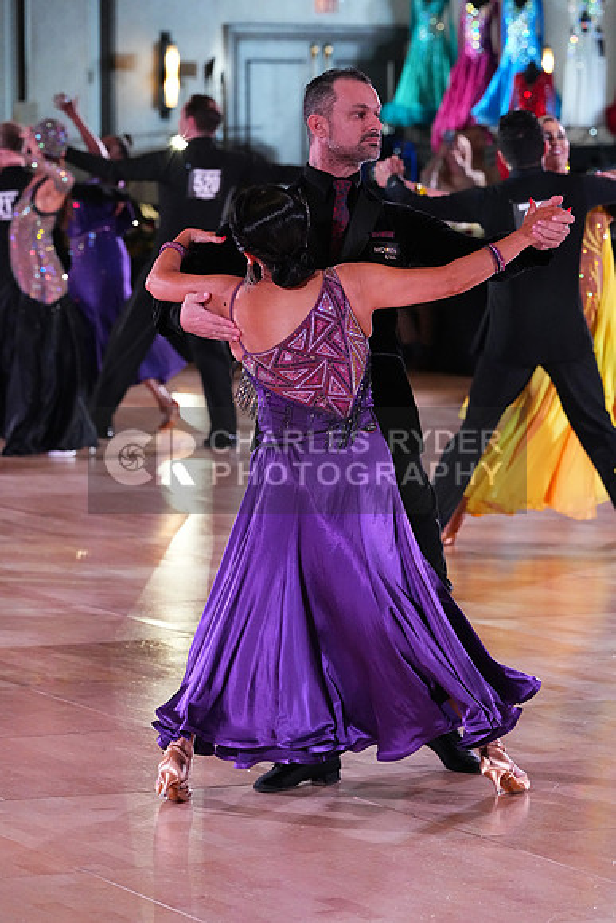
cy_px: 462
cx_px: 308
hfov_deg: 8.7
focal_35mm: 158
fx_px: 4053
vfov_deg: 13.0
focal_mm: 158
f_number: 6.3
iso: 8000
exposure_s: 1/320
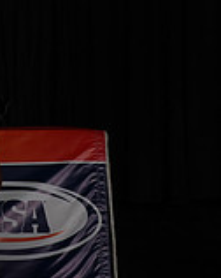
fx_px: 1188
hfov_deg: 9.6
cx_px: -284
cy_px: -1
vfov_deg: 13.1
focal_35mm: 145
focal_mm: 42
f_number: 8
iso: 640
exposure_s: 1/125
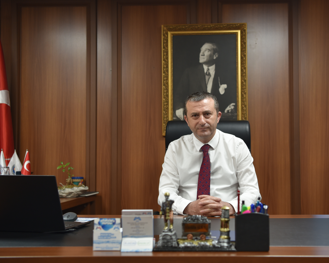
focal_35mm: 46
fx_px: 448
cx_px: 174
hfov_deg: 40.3
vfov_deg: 32.7
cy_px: 134
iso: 800
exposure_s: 1/60
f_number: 3.2
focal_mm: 40
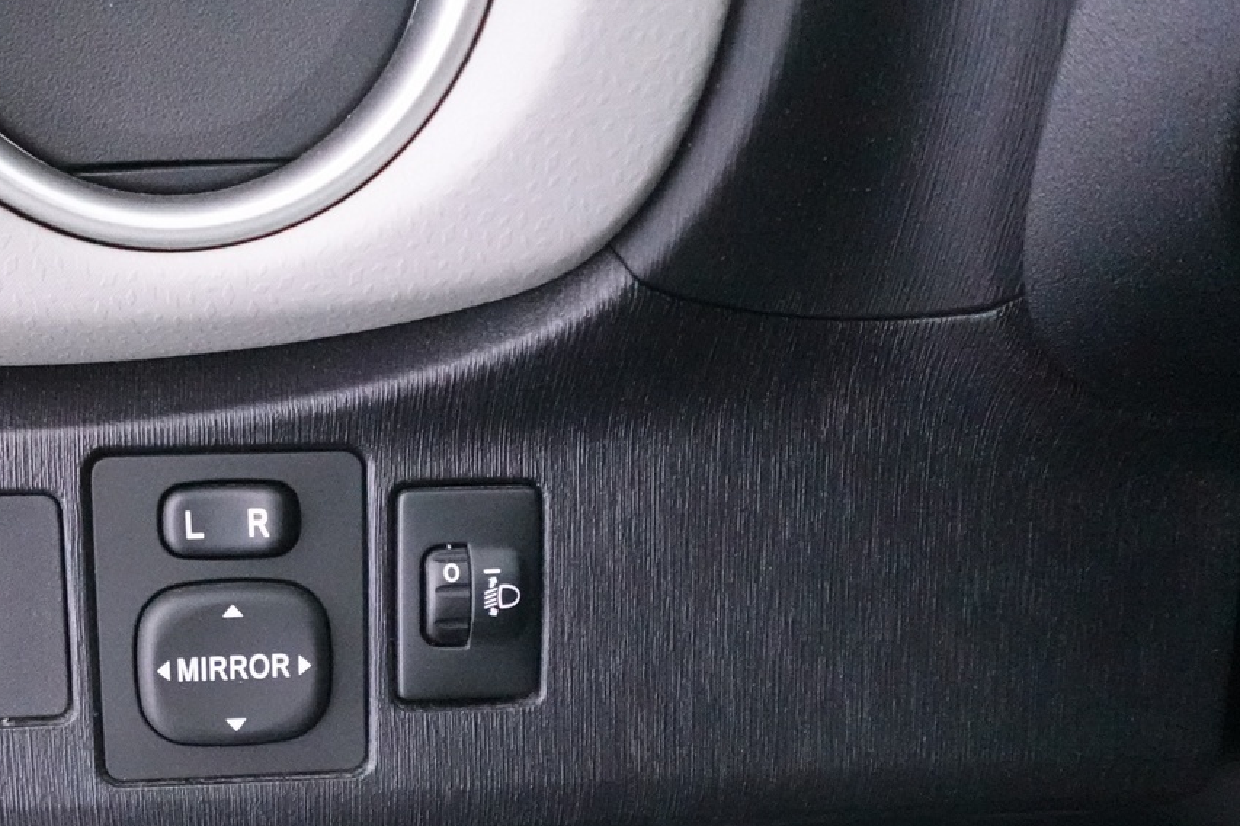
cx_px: 295
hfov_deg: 48.5
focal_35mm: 38
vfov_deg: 33.8
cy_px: 679
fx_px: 1308
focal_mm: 7.6
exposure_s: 1/80
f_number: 2
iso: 6400
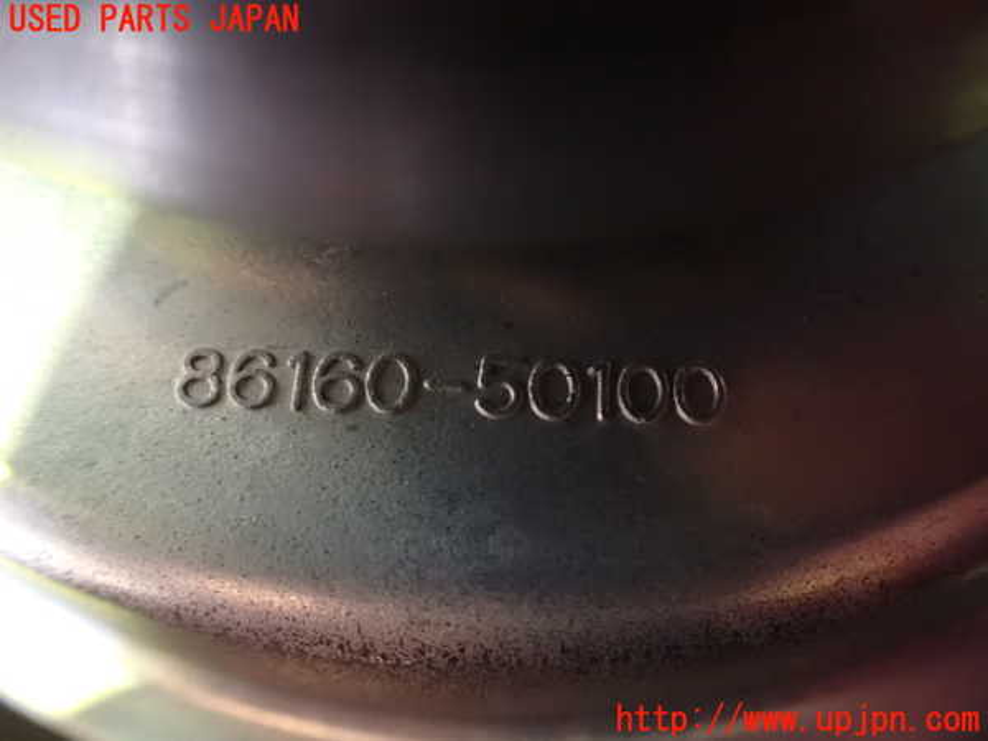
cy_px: 370
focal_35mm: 30
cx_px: 494
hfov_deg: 60.0
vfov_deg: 46.8
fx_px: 856
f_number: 2.3
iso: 1600
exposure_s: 1/15
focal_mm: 5.4
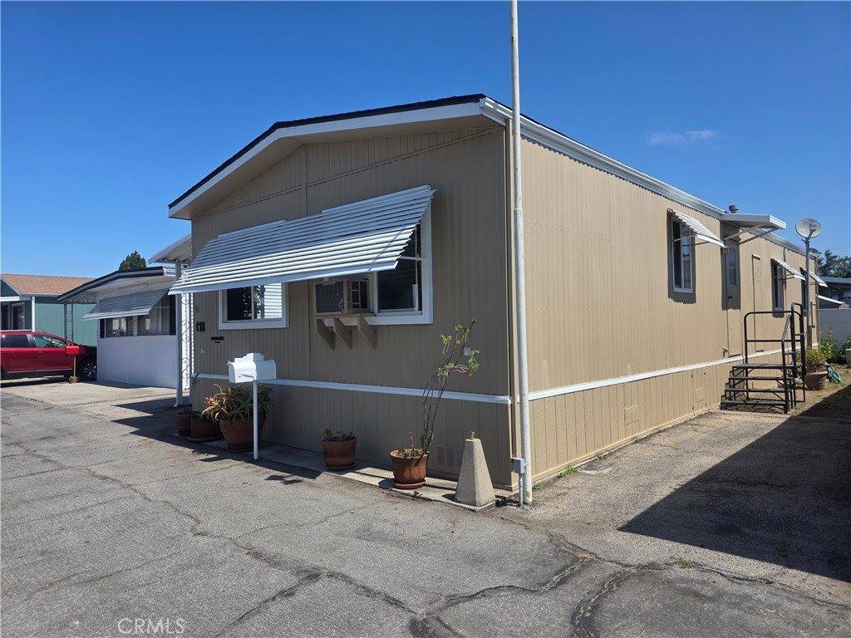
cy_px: 319
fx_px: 565
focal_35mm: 23
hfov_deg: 73.9
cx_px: 426
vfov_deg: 58.9
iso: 80
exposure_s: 1/5778
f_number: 1.7
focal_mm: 6.3
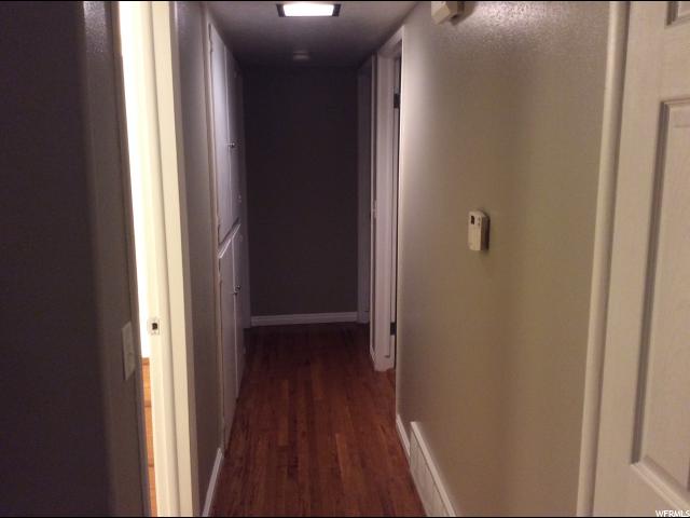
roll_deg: -0.3
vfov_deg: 44.2
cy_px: 259
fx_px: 638
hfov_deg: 56.8
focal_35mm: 32
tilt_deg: -11.7
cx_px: 345
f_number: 2.4
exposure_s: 1/24
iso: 160
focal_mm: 3.3
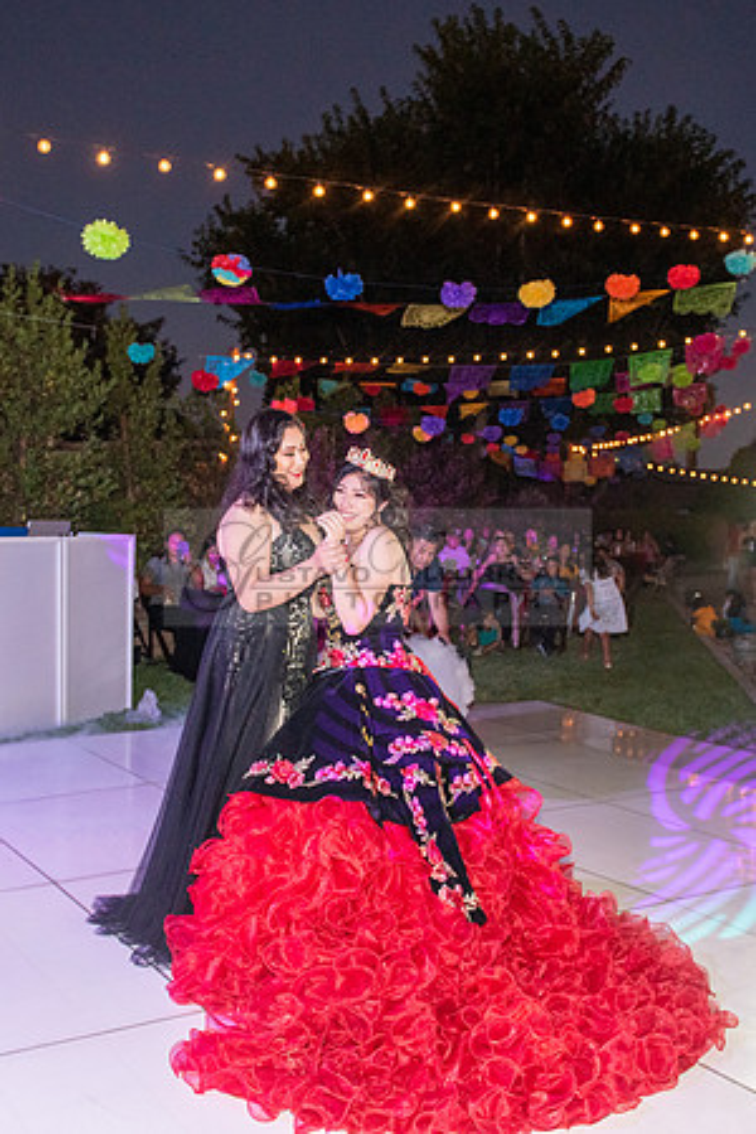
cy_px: 559
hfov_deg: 36.4
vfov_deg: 52.5
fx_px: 1149
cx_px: 345
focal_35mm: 36
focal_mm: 24
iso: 1600
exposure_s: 1/200
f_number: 3.5
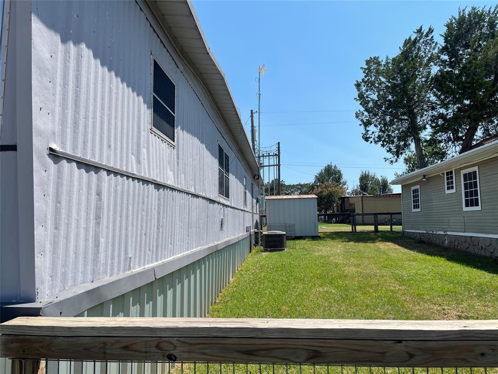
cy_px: 187
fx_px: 360
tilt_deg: +5.5
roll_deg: +0.5
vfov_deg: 54.9
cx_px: 249
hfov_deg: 69.4
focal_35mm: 25
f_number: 1.6
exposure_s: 1/4202
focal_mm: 5.1
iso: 32
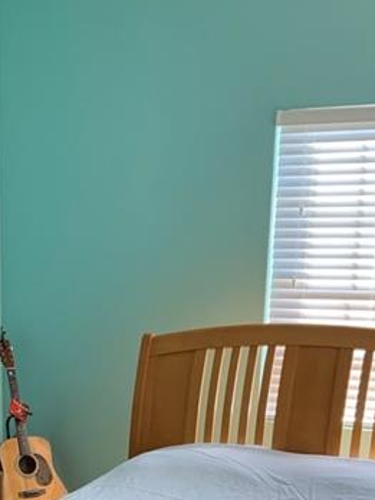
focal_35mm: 64
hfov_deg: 22.6
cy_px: 477
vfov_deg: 28.7
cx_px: 79
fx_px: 924
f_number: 1.8
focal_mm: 3
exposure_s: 1/96
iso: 64
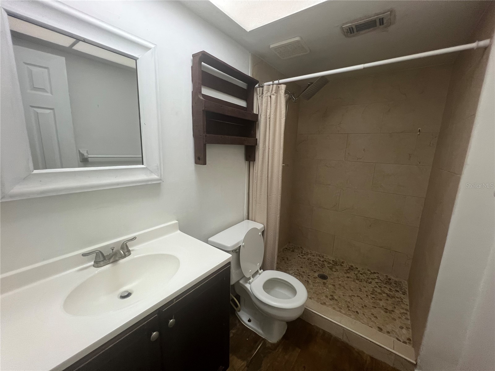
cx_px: 248
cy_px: 186
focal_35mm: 13
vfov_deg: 89.9
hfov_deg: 106.2
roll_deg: -1.9
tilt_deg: -8.9
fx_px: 186
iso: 200
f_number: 1.8
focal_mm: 1.57
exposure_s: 1/60
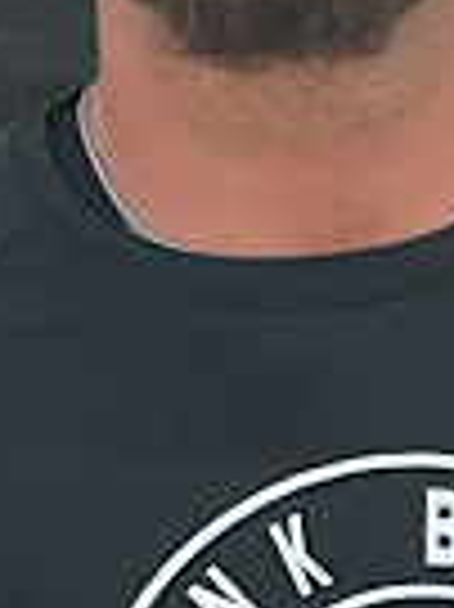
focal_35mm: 86
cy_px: 122
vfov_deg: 22.5
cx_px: 288
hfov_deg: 17.1
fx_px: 1506
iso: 25
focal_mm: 3
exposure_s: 1/1195
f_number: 1.8
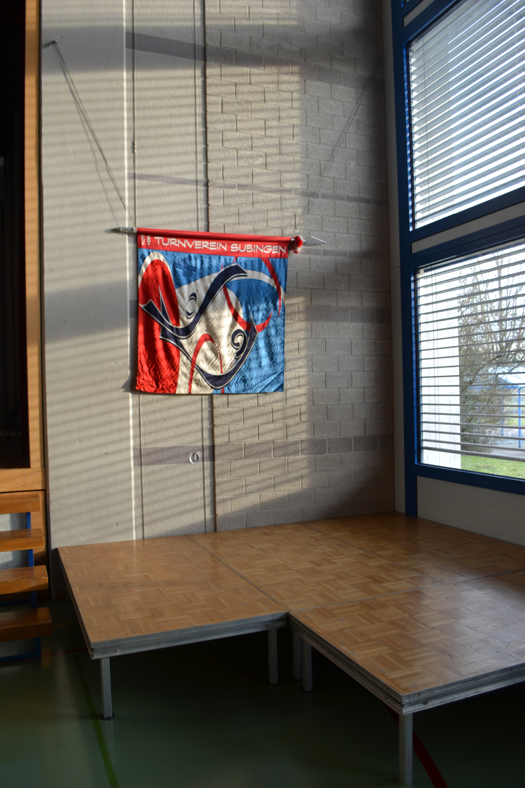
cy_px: 394
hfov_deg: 47.9
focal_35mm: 27
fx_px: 591
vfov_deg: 67.4
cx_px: 262
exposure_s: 1/60
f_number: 4
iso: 400
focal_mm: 18
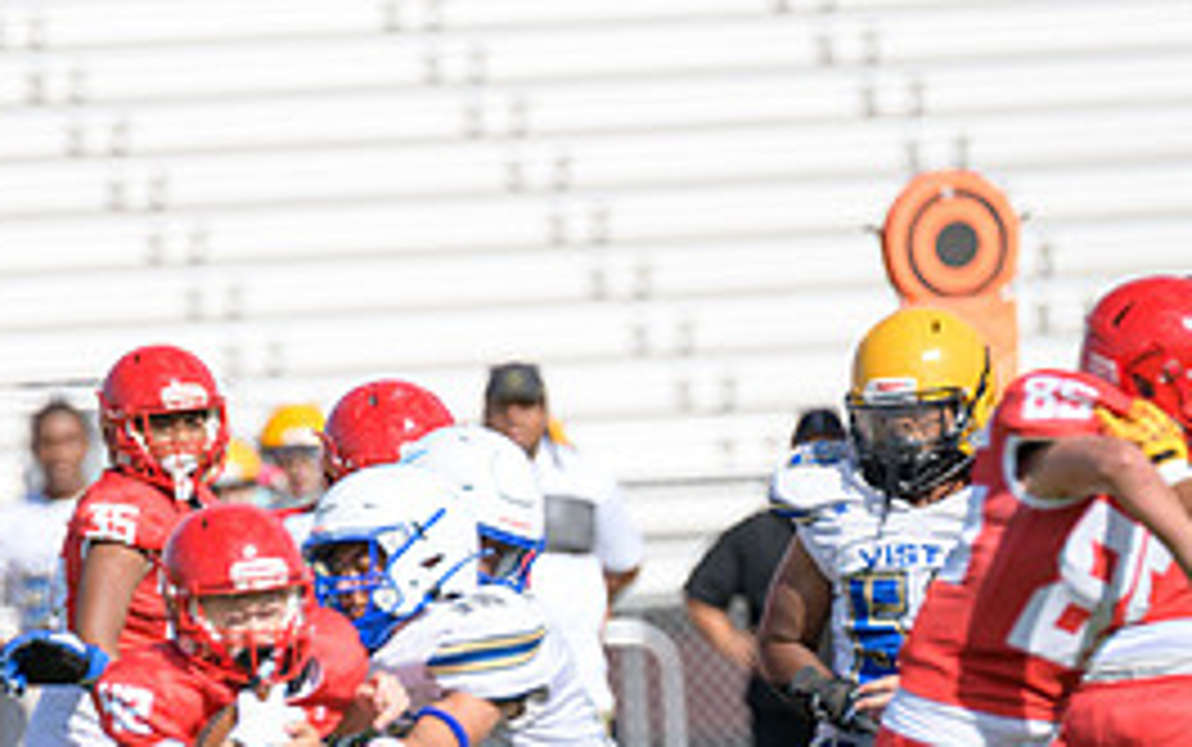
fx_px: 21747
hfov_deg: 3.1
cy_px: 853
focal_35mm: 669
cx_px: 445
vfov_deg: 2.0
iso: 200
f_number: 2.8
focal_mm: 300
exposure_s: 1/3200
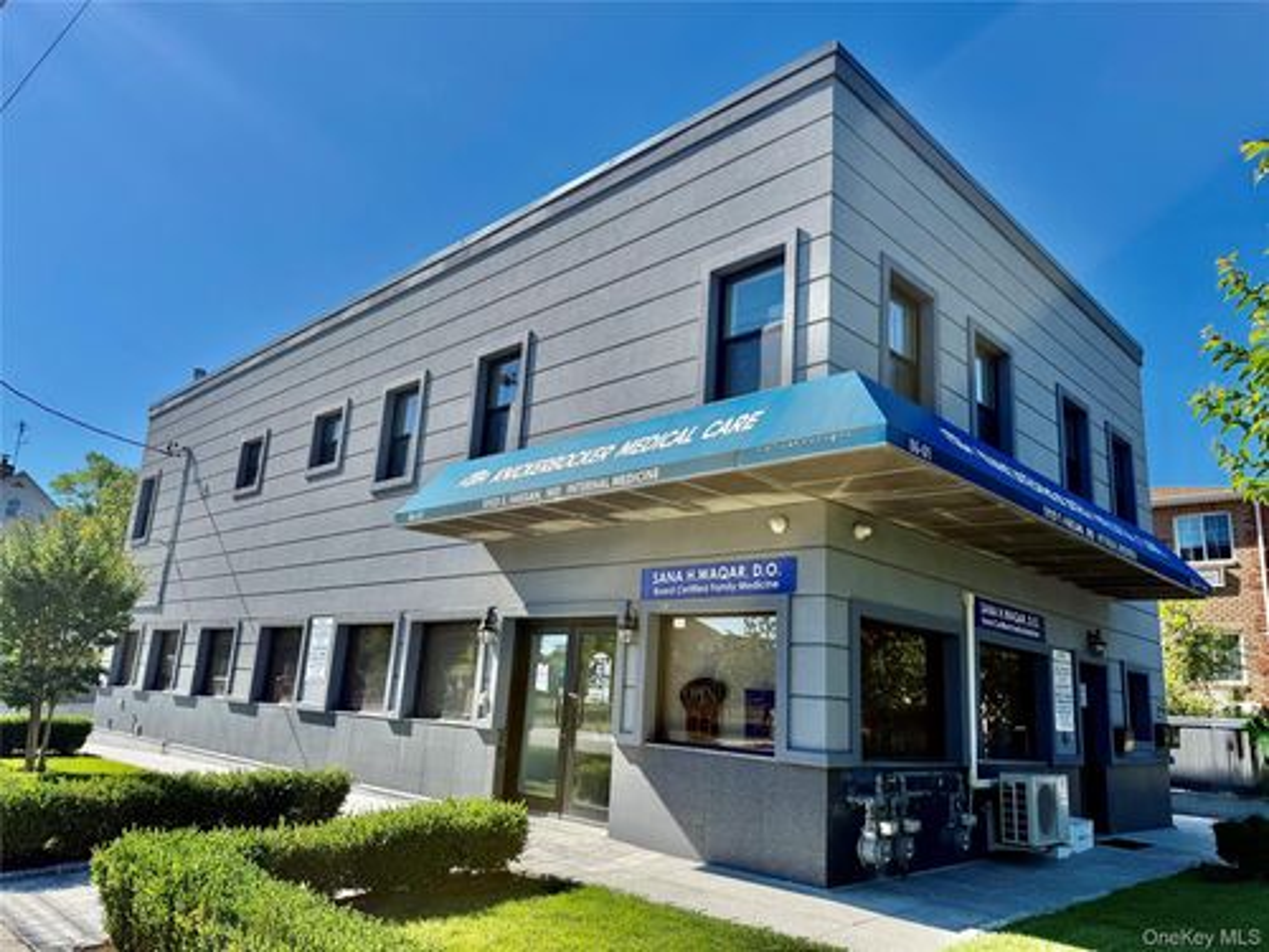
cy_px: 476
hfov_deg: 71.6
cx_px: 634
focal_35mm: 24
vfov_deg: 56.8
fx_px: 880
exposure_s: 1/3279
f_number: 1.78
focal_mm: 6.76
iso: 80
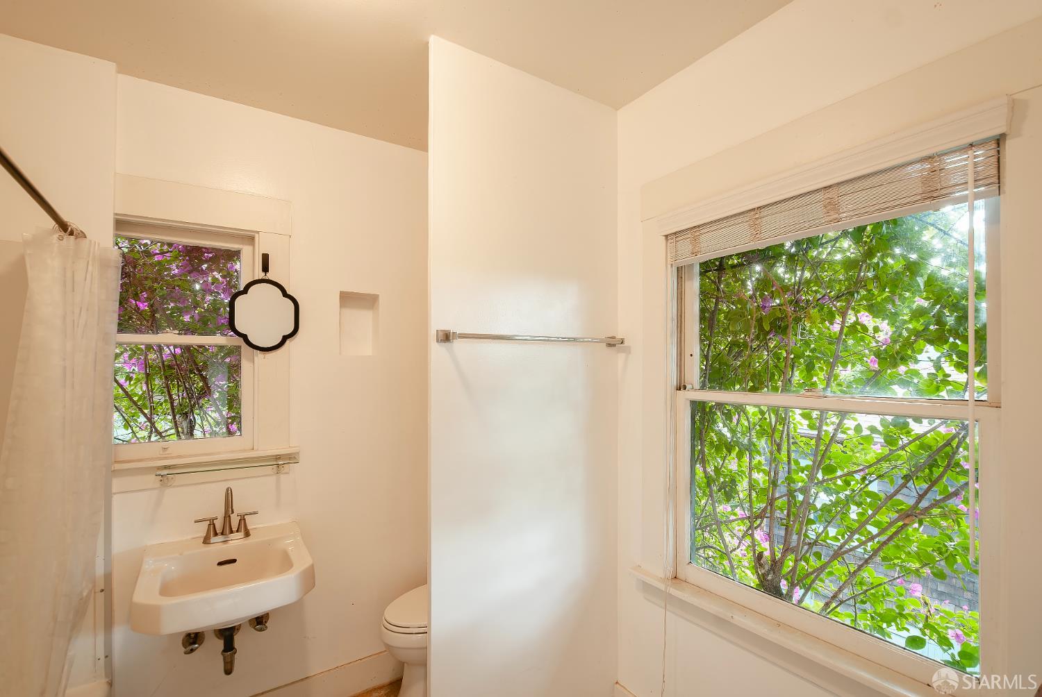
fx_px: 435
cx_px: 521
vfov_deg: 77.5
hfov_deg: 100.3
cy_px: 348
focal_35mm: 15
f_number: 5.6
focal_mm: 10
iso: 400
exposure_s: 1/40
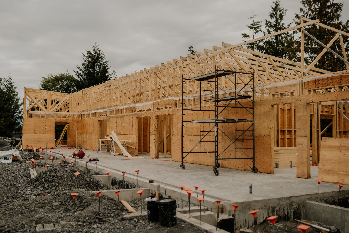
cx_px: 174
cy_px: 116
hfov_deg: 52.1
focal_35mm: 37
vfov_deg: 36.1
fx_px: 357
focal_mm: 35
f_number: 2.2
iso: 100
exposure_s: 1/2000
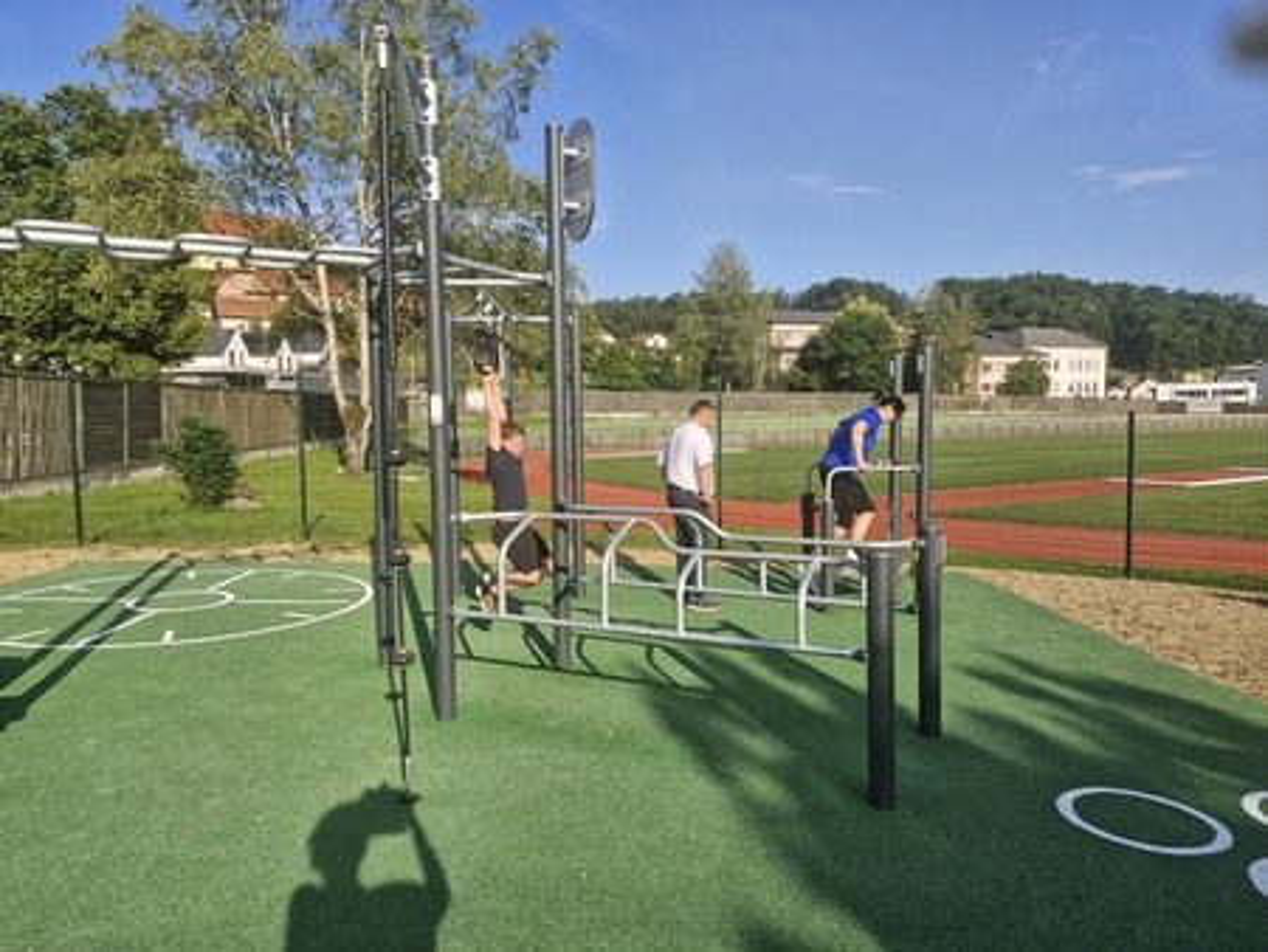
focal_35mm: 23
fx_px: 843
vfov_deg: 58.9
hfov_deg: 73.9
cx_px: 634
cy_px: 476
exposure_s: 1/1544
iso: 50
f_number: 1.8
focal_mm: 5.54
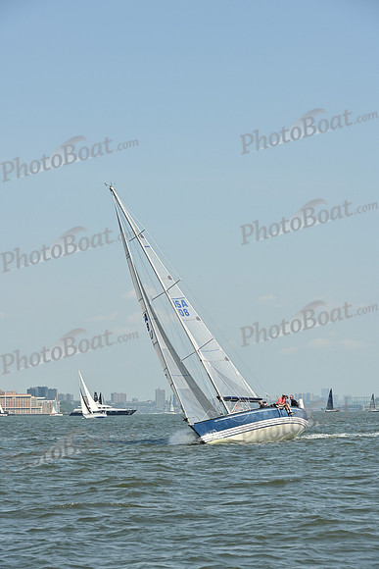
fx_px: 1925
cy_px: 284
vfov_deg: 16.8
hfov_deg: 11.2
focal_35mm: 122
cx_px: 190
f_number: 9
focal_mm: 122
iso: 320
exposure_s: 1/1250
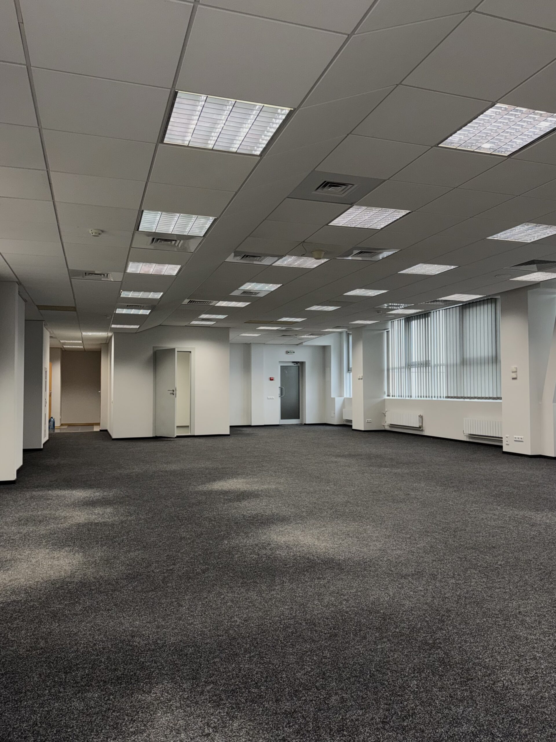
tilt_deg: +2.1
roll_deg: -1.7
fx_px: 514
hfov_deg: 56.8
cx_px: 278
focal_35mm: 24
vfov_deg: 71.6
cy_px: 371
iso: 100
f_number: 1.78
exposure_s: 1/44
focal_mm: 6.76
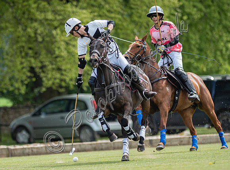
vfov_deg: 2.7
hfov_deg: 3.7
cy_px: 95
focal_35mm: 540
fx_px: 3572
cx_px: 87
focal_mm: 300
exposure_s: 1/1600
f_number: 2.8
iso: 320
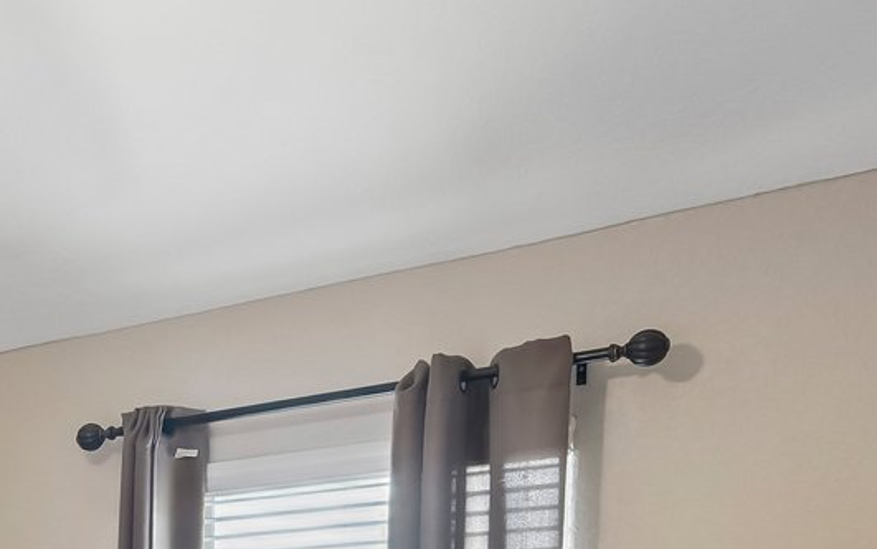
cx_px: -423
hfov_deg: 26.0
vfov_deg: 19.8
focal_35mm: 59
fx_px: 1410
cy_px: 755
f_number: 8
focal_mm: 15
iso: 500
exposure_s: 1/13
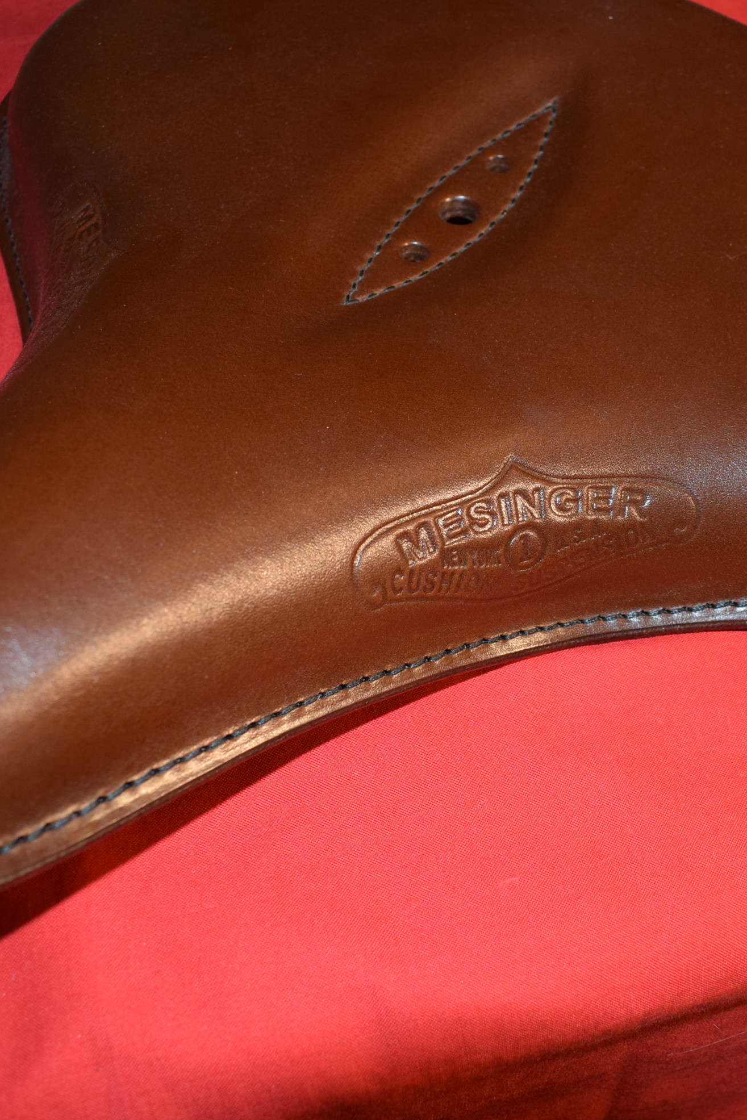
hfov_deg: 32.1
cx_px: 541
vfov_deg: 47.4
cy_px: 567
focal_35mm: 41
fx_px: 1276
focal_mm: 18
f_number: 5
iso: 800
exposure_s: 1/30
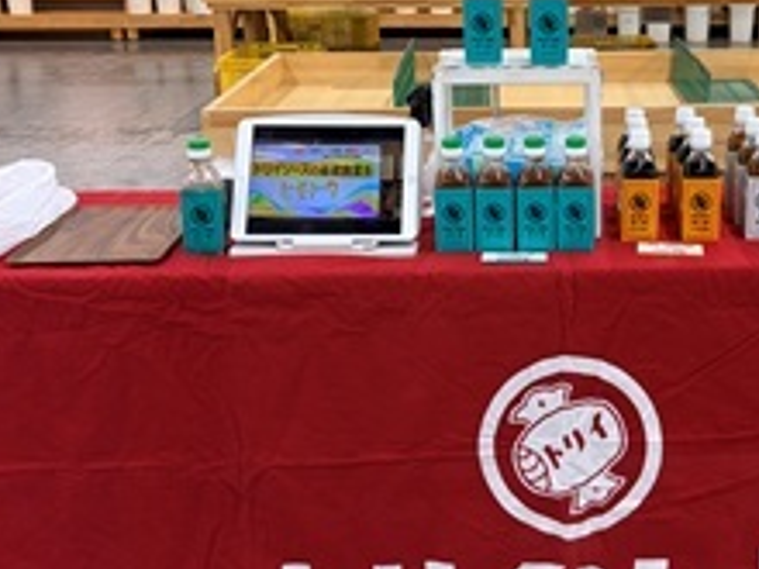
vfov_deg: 27.4
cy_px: 217
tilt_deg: -16.0
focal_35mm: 53
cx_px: 552
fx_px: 1162
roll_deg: +0.9
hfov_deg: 35.5
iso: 64
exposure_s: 1/122
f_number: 1.6
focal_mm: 5.96
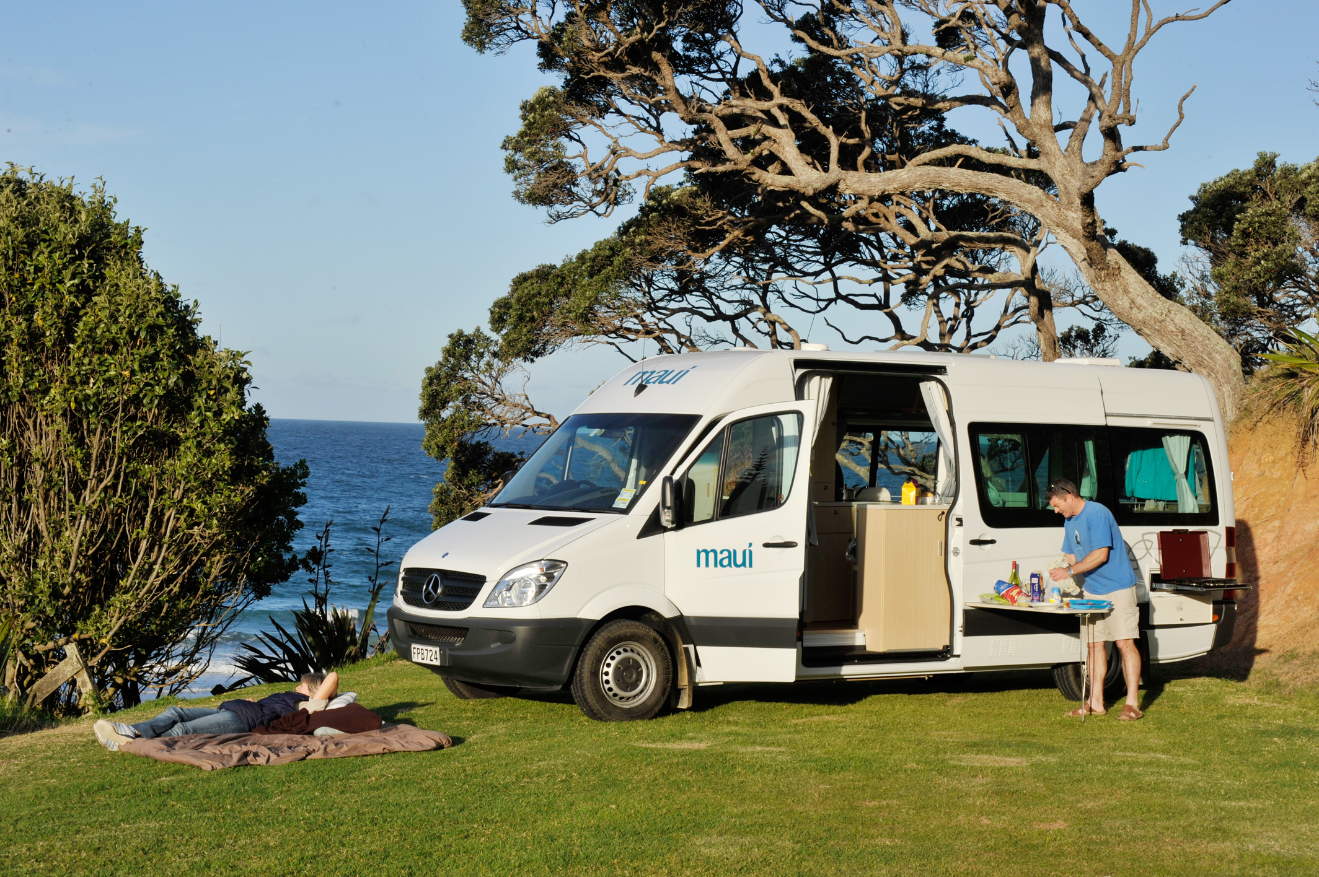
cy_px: 438
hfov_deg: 28.9
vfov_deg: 19.4
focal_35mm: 70
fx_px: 2563
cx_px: 660
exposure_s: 1/320
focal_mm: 70
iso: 400
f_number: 18
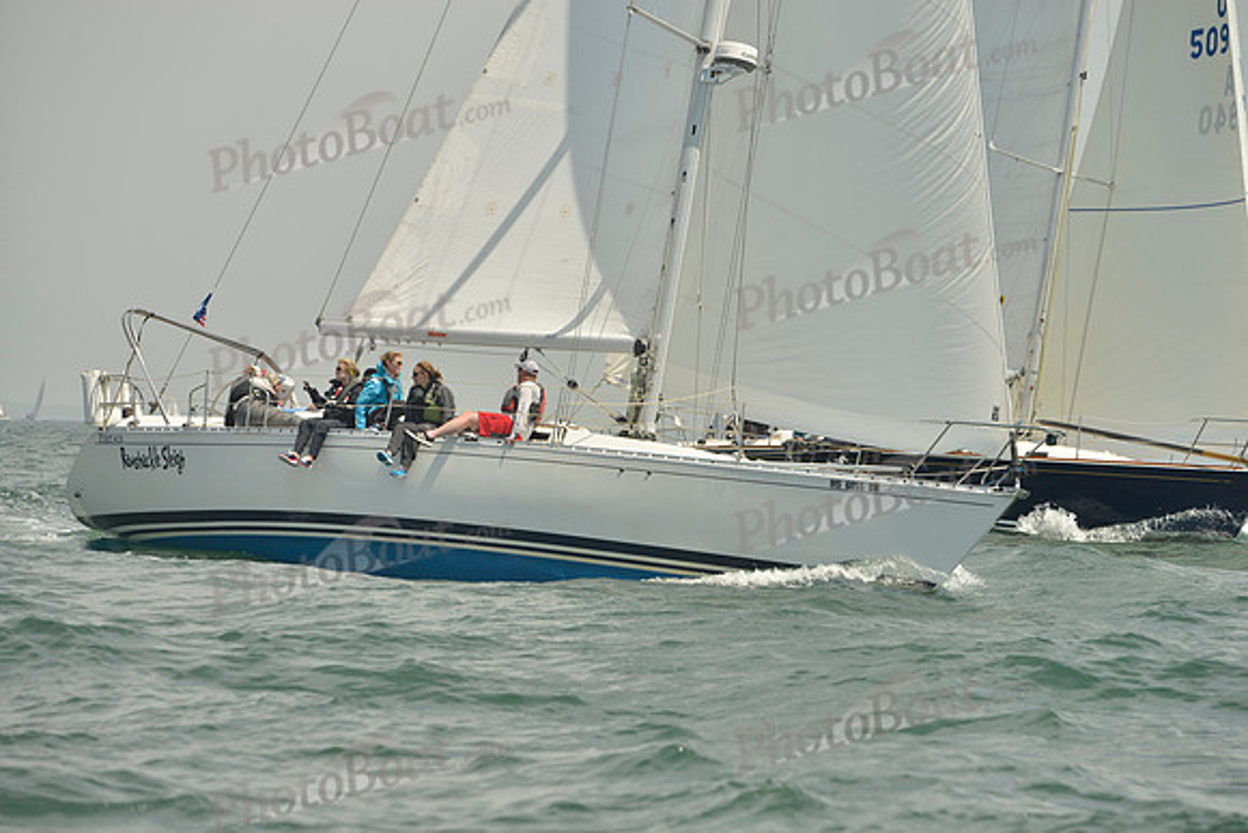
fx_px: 5548
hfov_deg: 12.8
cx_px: 624
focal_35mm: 160
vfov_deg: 8.6
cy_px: 416
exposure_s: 1/1250
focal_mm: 160
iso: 200
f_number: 8
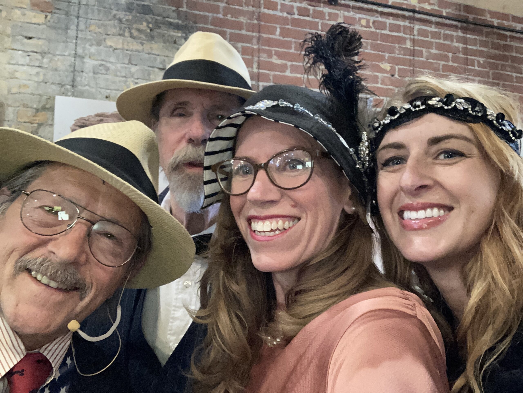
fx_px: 484
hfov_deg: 56.8
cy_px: 196
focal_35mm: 32
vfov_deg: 44.2
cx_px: 262
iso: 500
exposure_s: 1/34
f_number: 2.2
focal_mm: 2.87
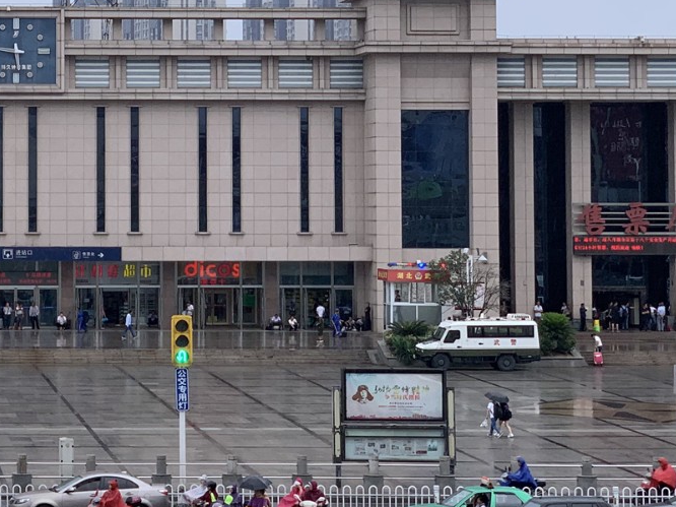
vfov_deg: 11.8
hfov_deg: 15.3
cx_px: -92
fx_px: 2440
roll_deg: -0.6
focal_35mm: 125
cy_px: 111
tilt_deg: +3.8
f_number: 2.4
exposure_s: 1/202
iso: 16
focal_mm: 6
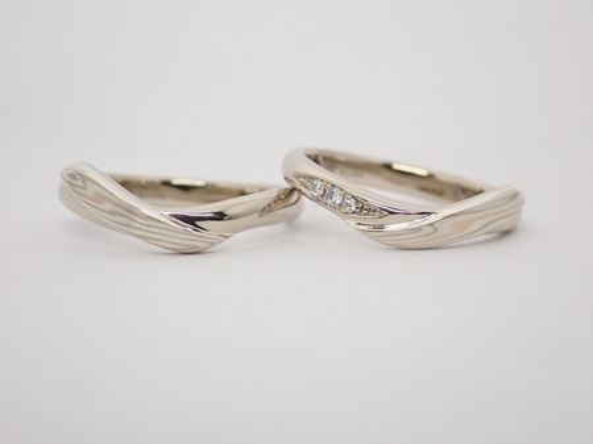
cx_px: 296
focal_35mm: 77
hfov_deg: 25.3
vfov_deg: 19.1
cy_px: 222
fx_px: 1318
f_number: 4.1
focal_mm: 13.65
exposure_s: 1/125
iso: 200
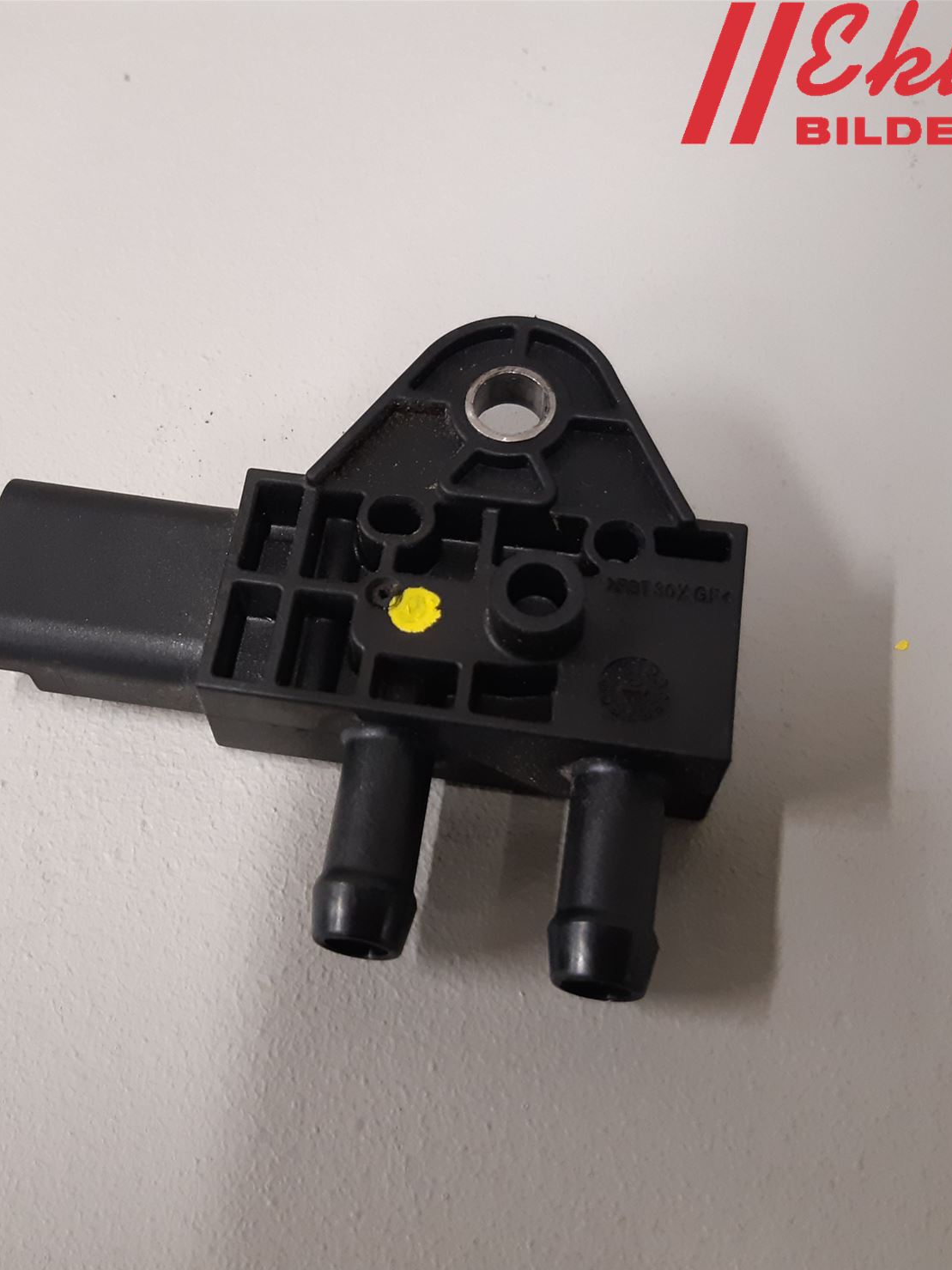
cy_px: 659
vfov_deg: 51.3
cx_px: 329
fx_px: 1320
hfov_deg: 39.3
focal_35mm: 36
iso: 200
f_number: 1.7
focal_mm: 3.93
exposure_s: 1/50
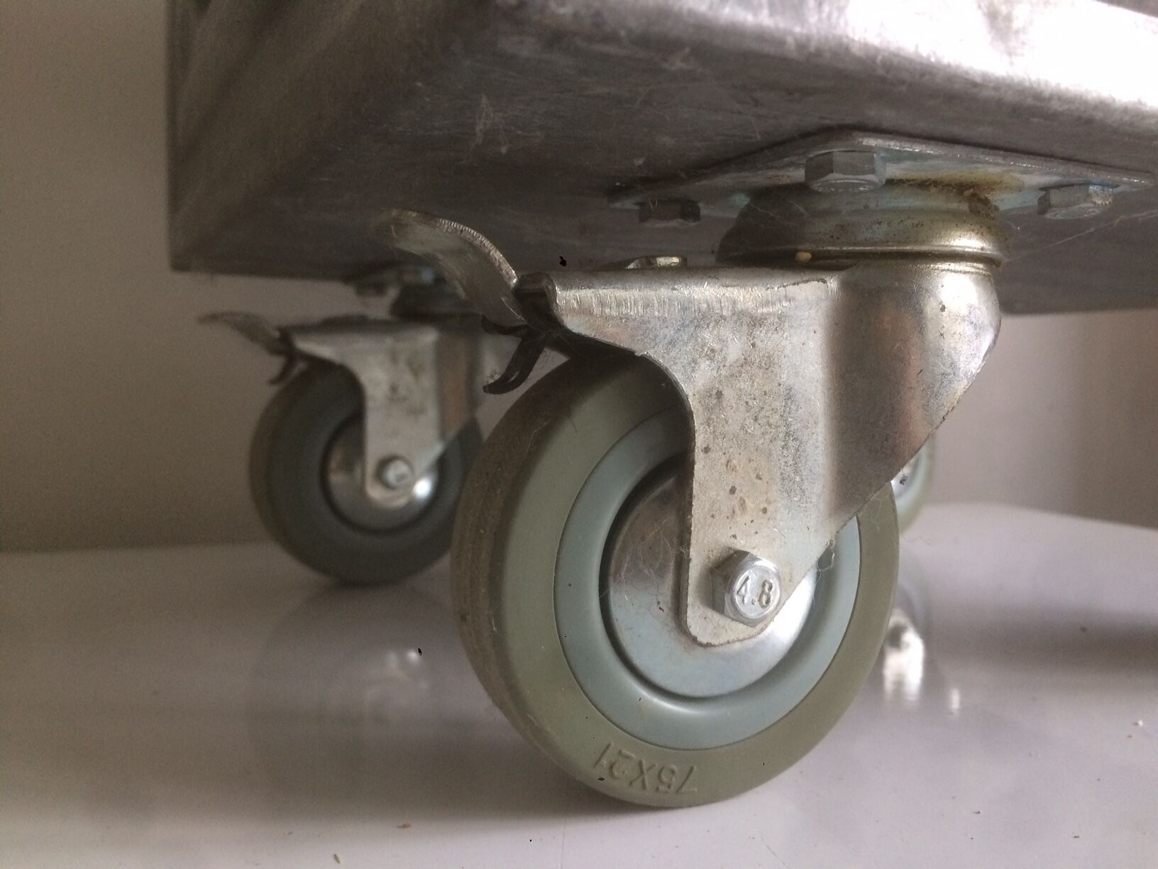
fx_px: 970
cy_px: 434
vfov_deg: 48.2
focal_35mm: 29
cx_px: 579
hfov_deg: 61.7
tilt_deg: -3.0
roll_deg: -0.8
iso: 160
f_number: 2.2
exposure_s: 1/33
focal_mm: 4.15
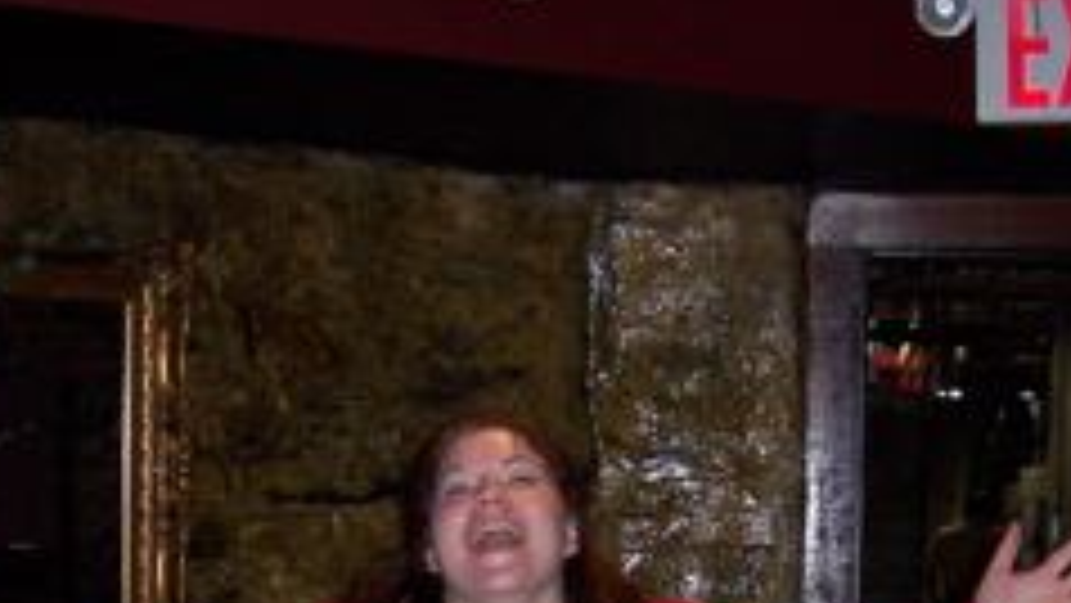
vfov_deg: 13.3
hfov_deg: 24.2
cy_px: 778
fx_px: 2500
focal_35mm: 88
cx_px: 488
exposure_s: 1/60
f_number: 2.8
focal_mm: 6.2
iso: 125
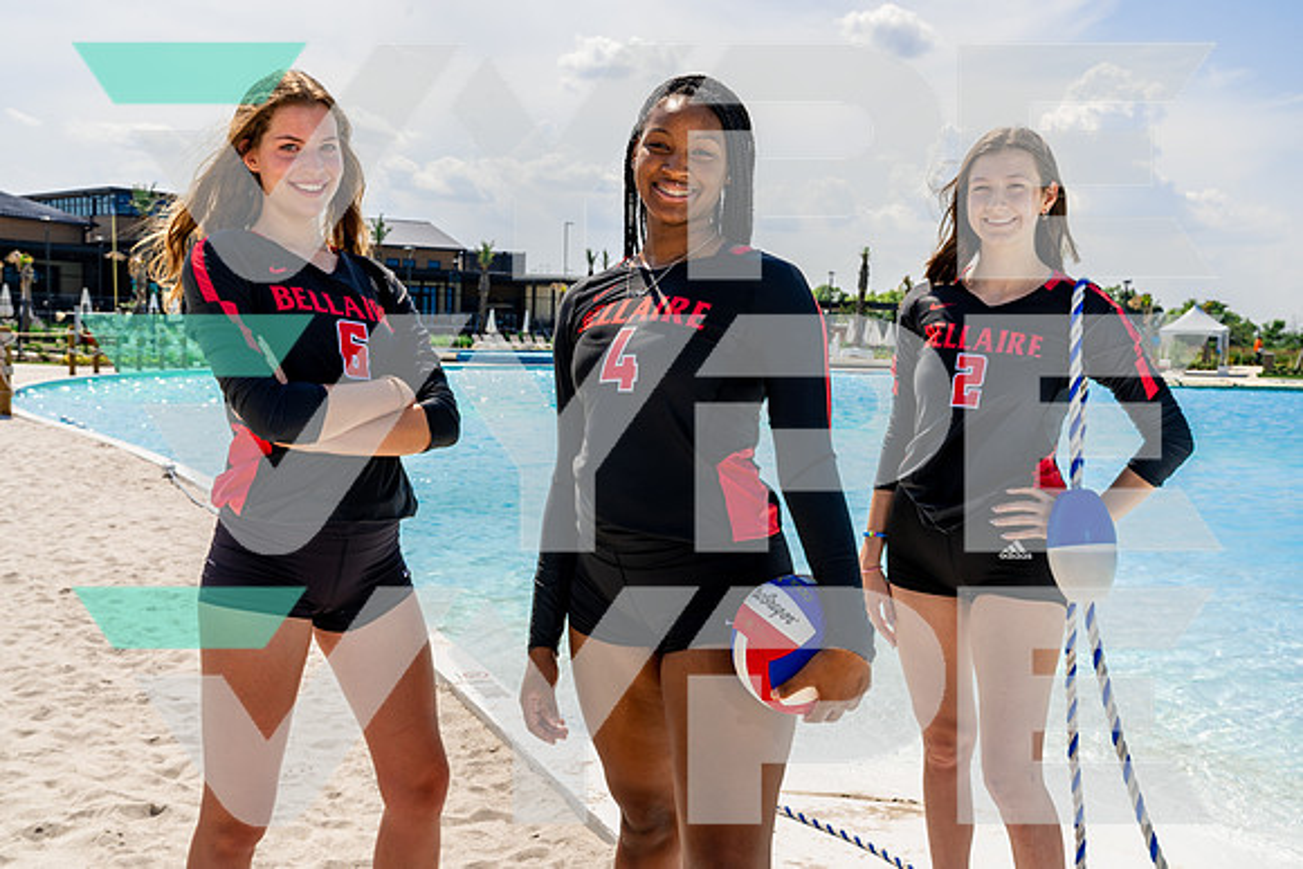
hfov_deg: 50.7
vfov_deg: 35.1
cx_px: 652
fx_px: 1376
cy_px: 434
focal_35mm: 38
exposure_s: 1/125
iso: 100
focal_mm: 38
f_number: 11
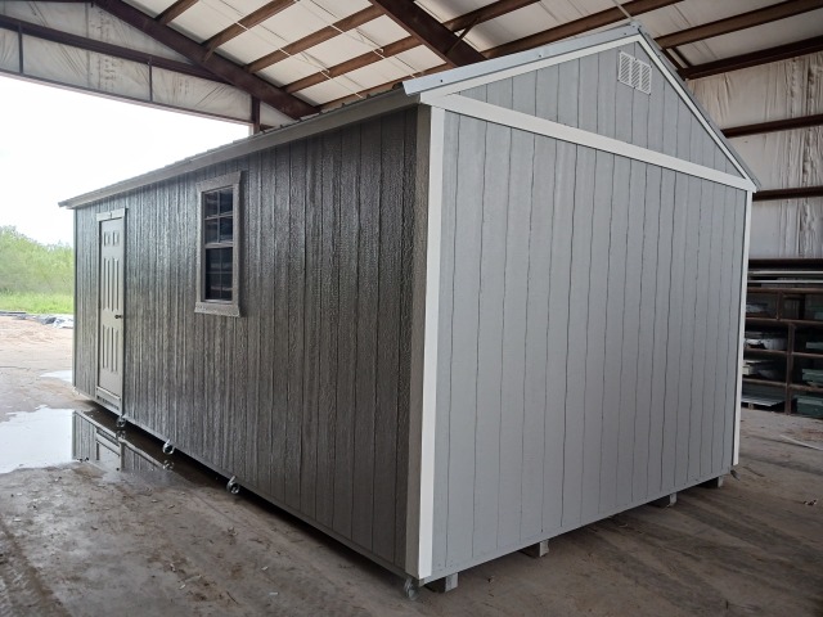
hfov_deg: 65.3
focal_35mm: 27
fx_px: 642
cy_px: 308
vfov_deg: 51.4
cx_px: 412
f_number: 1.8
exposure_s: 1/60
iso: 80
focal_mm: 4
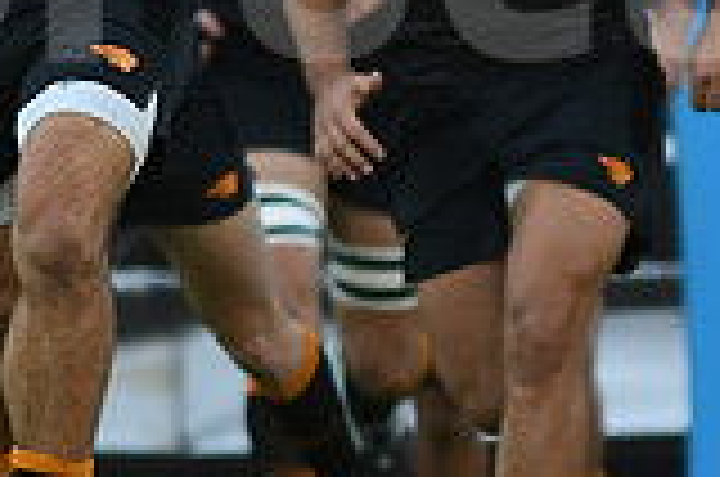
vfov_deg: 0.8
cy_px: -92
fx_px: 32655
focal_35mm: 1636
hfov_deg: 1.3
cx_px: -148
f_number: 2.8
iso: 400
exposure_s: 1/800
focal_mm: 300
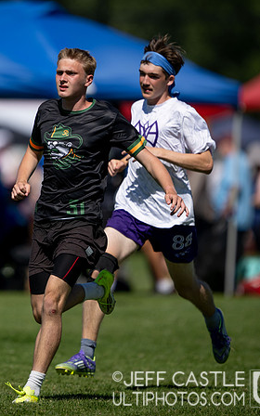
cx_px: 35
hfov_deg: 1.6
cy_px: 153
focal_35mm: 801
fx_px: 9081
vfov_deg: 2.6
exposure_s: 1/3200
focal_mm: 400
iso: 64
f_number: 2.8
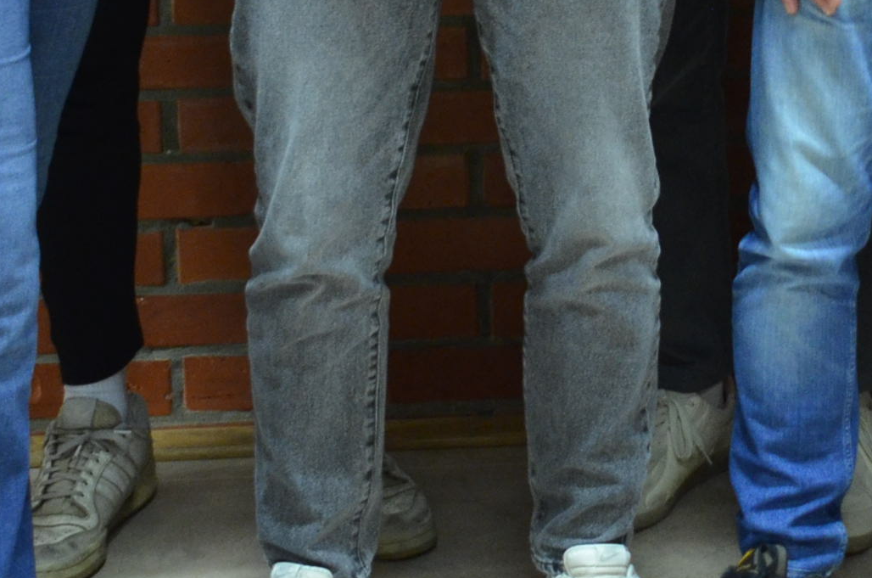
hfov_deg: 15.1
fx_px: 3258
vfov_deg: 9.7
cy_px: -438
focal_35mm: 135
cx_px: 775
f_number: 4
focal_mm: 25
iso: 1100
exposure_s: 1/30
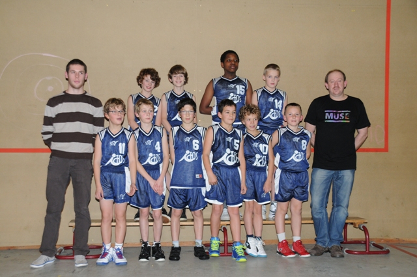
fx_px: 555
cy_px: 138
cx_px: 208
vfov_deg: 28.0
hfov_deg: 41.2
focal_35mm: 48
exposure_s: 1/60
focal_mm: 32
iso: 640
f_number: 5.6
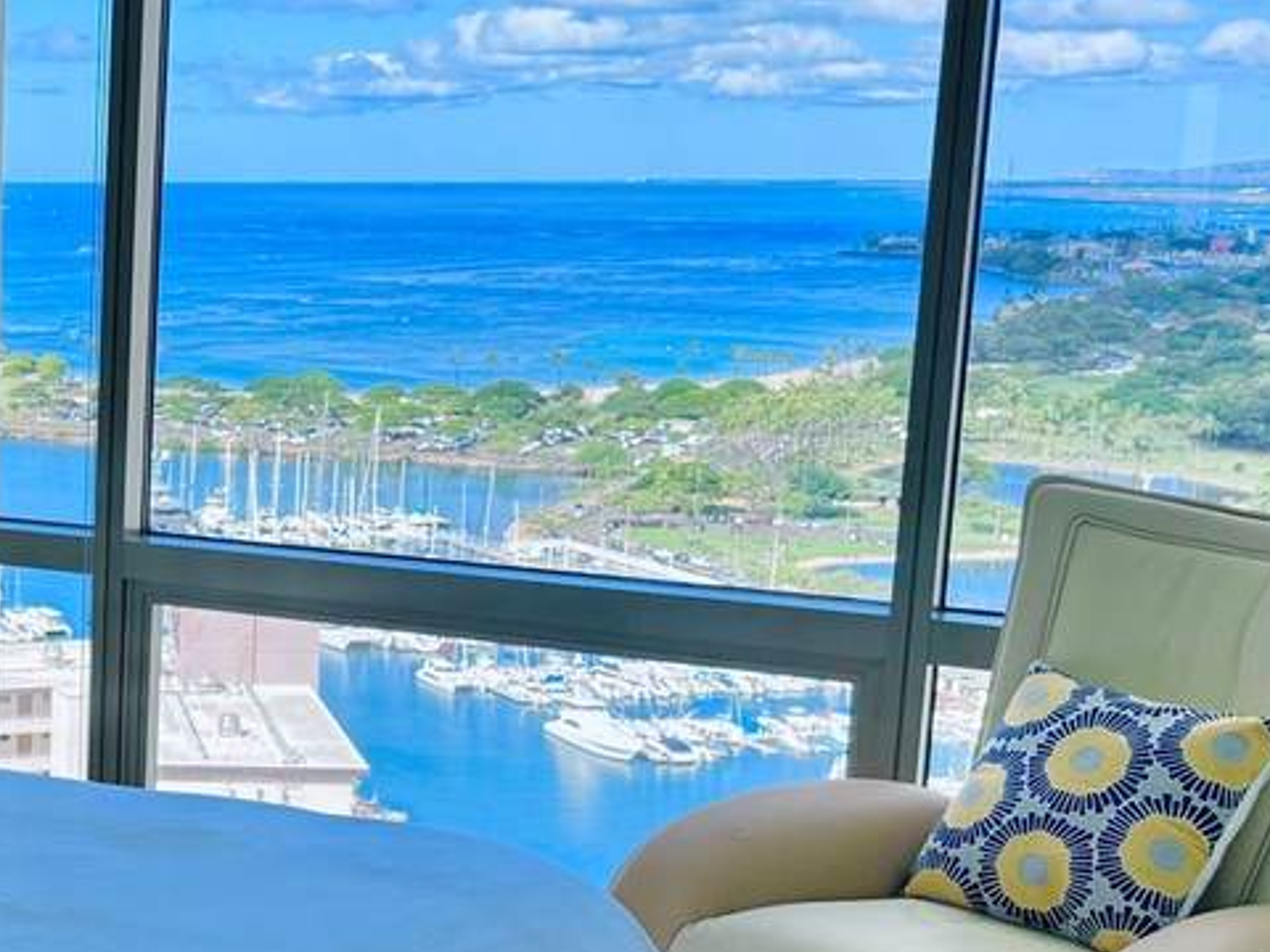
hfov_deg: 27.3
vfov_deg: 22.9
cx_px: -180
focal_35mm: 64
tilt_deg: -10.8
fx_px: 2348
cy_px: 590
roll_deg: -0.3
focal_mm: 6.86
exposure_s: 1/900
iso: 80
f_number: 1.78
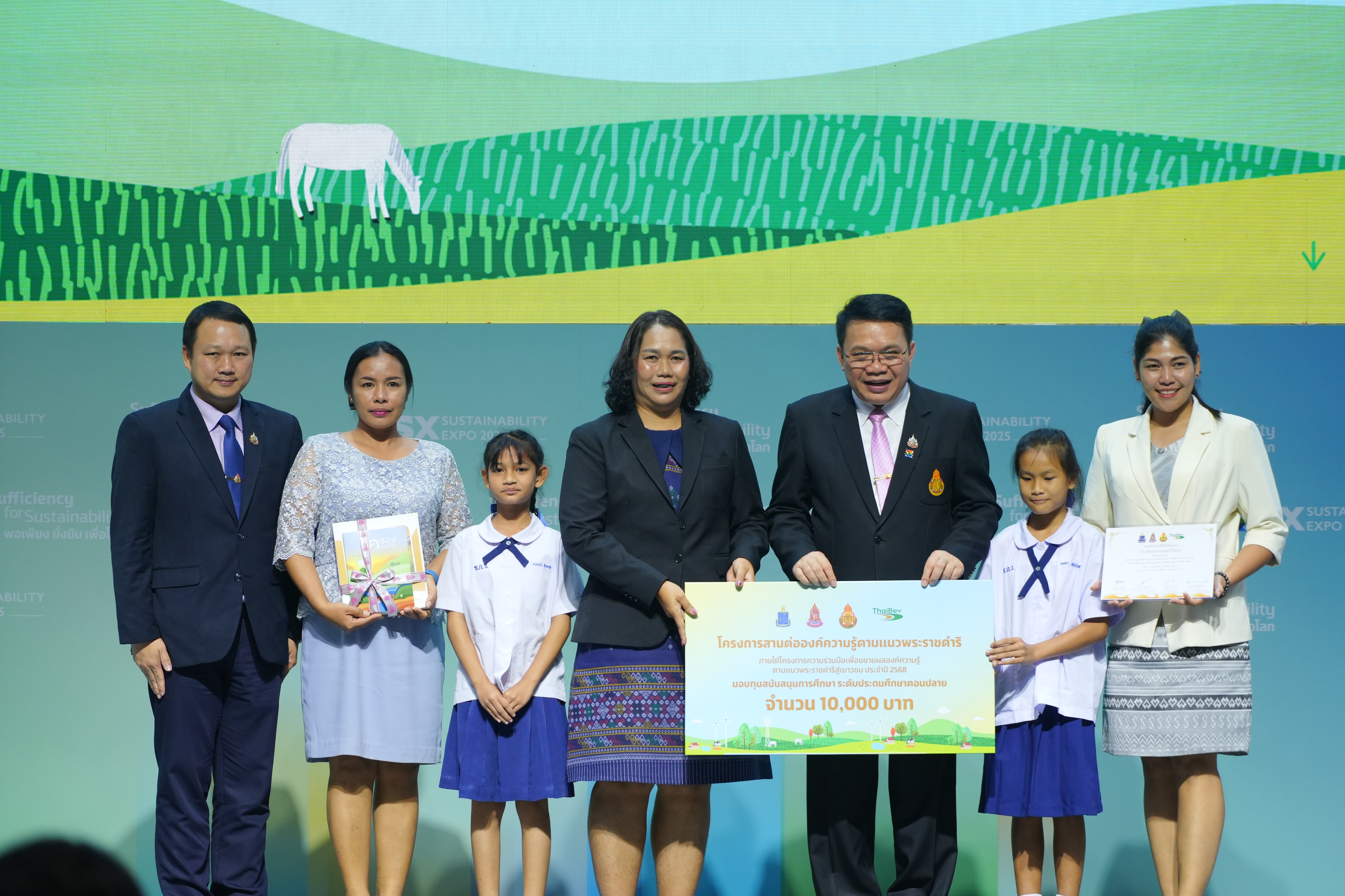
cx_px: 672
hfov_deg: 11.6
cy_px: 448
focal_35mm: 177
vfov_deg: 7.8
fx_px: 6612
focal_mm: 177
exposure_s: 1/400
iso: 1600
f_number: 4
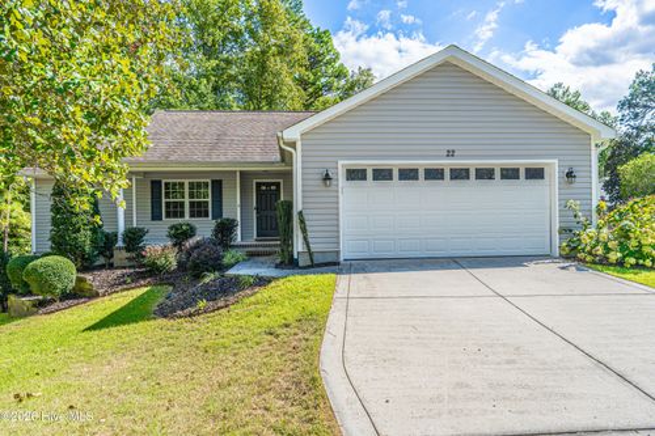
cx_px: 328
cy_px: 218
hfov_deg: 72.2
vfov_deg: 51.8
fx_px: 449
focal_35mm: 25
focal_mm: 24
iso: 100
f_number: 5.6
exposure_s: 1/320
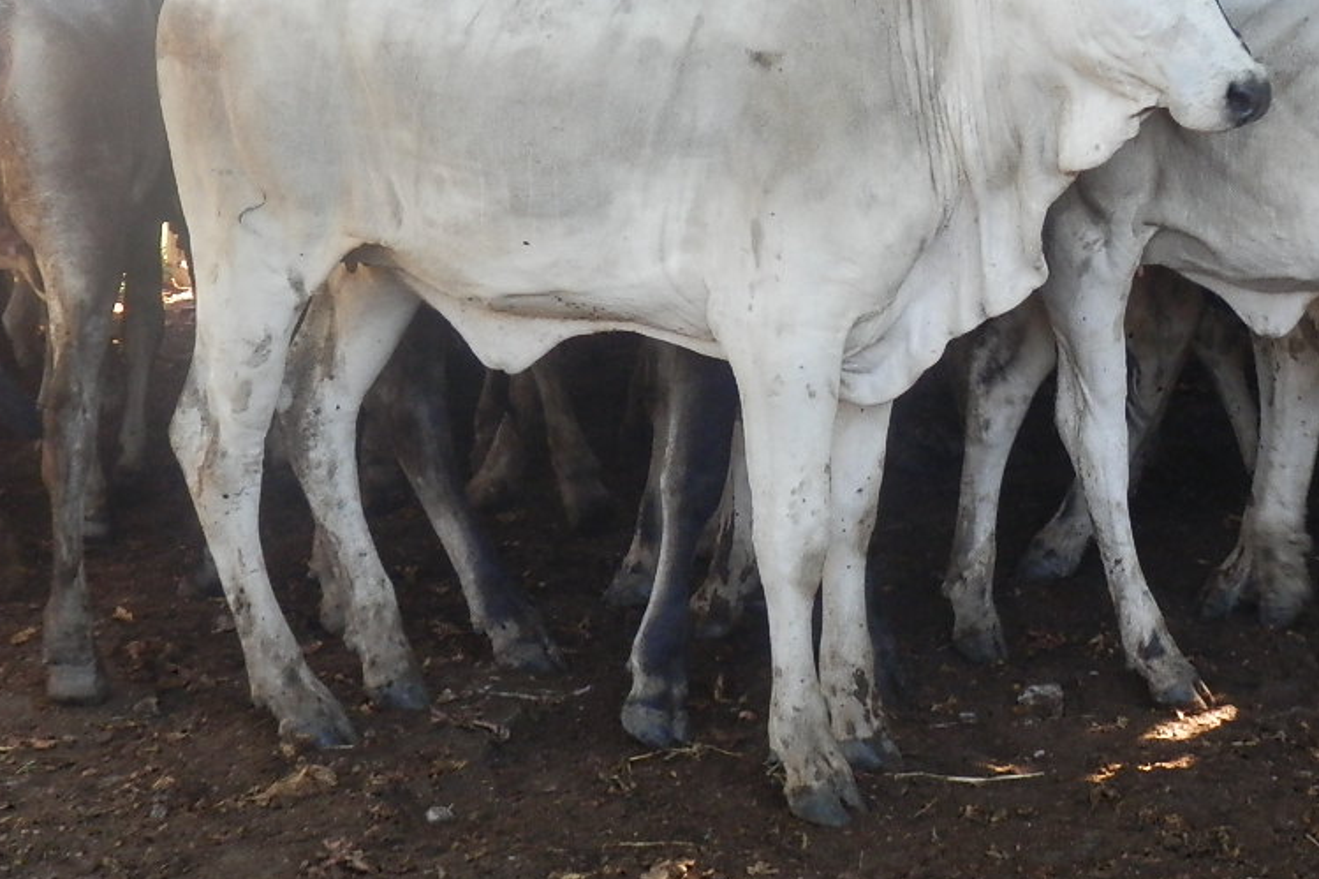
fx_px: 2930
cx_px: 1043
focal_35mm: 80
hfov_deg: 25.0
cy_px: 197
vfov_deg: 16.9
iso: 160
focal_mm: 8
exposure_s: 1/80
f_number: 3.8
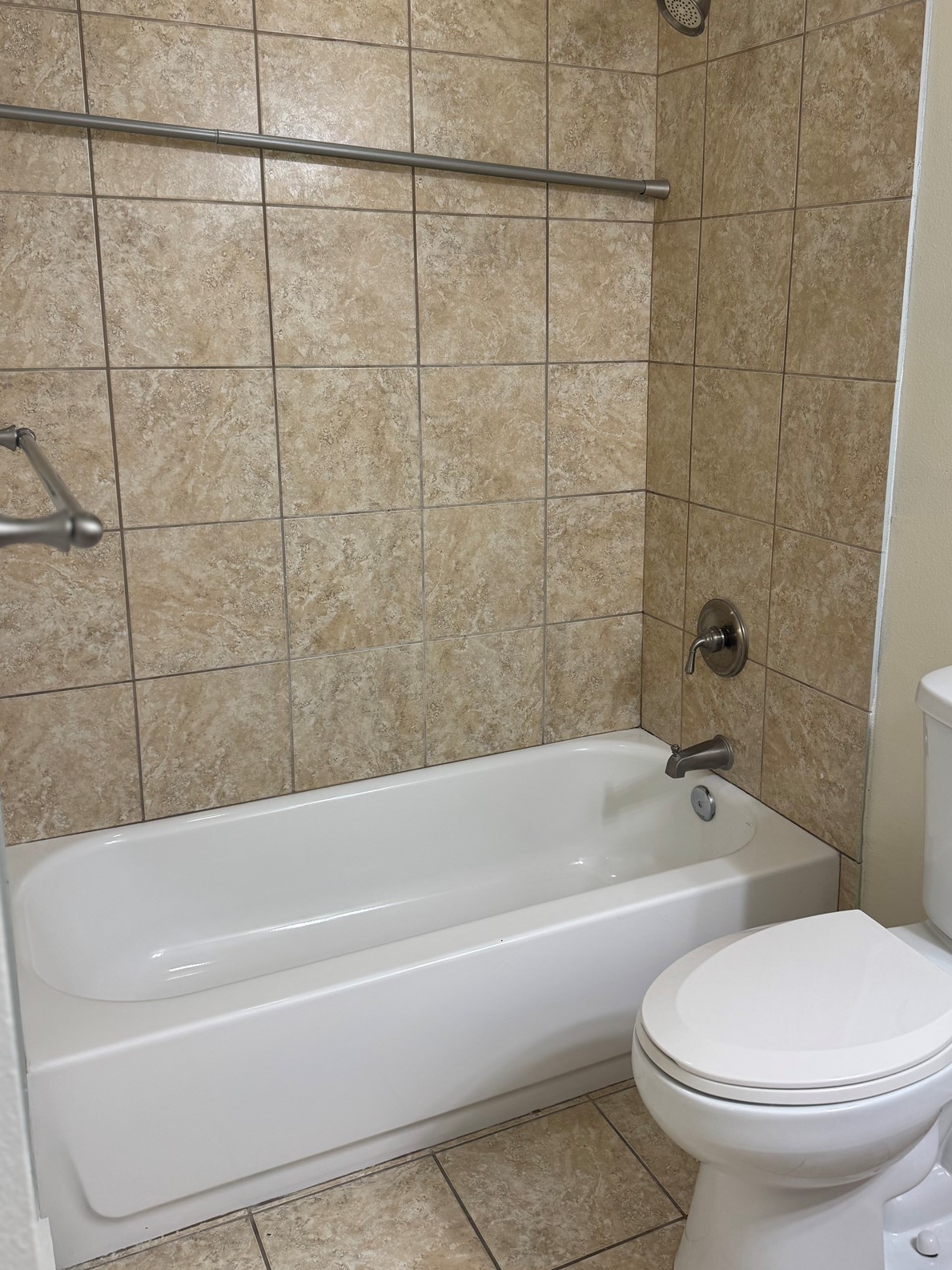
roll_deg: -0.9
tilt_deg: -15.3
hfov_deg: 45.3
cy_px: 573
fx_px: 1137
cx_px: 552
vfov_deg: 58.2
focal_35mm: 31
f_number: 1.78
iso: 125
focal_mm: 6.76
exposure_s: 1/120
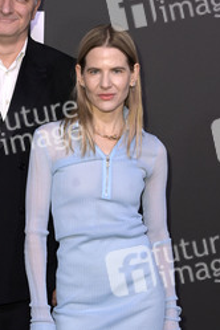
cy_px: 199
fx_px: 706
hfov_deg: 17.6
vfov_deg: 26.3
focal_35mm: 77
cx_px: 53
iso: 1000
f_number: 5.6
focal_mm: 48
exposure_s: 1/250
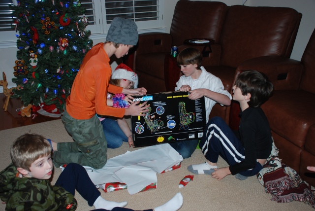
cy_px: 106
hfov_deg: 57.2
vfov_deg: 40.0
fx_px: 289
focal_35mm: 33
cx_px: 158
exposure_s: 1/60
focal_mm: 22
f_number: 3.8
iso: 200
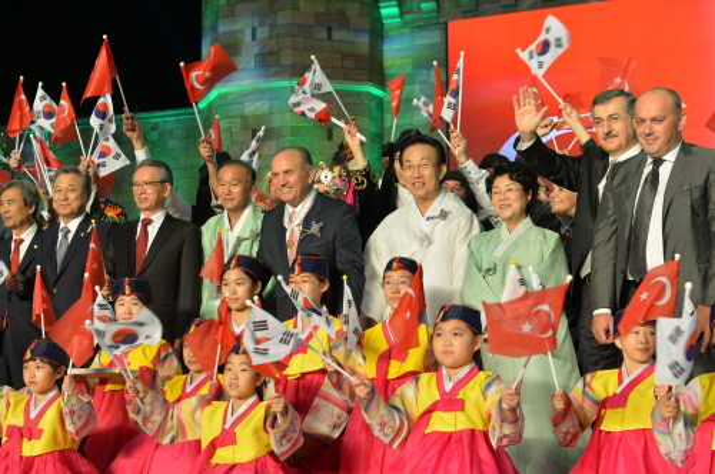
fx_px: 1388
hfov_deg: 28.9
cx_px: 358
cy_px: 237
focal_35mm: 70
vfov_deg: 19.4
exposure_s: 1/200
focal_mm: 70
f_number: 5.6
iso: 1600
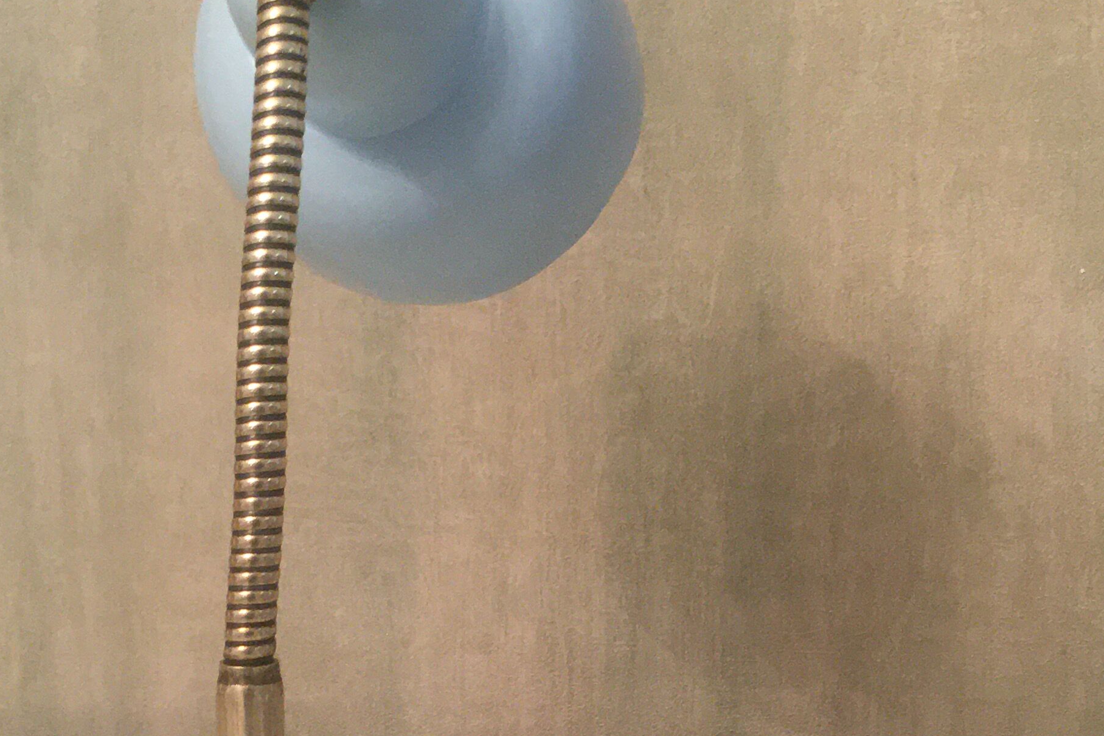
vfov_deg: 19.7
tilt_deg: -11.7
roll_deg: -0.4
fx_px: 2055
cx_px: 448
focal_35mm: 67
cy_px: 724
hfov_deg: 30.0
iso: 200
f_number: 2.2
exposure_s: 1/33
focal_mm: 4.15
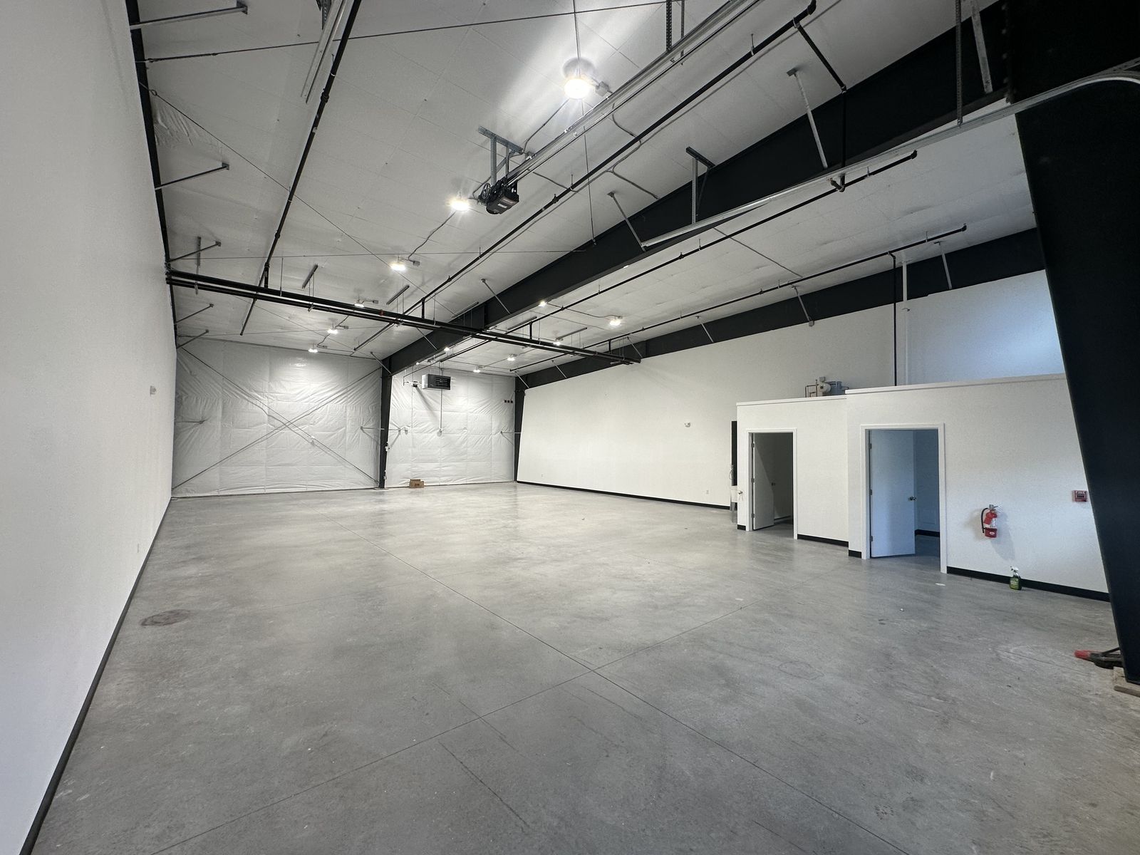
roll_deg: -1.1
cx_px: 570
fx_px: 461
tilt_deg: +2.6
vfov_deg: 85.7
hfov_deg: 102.1
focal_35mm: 14
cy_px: 428
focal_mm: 2.22
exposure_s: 1/99
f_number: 2.2
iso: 64
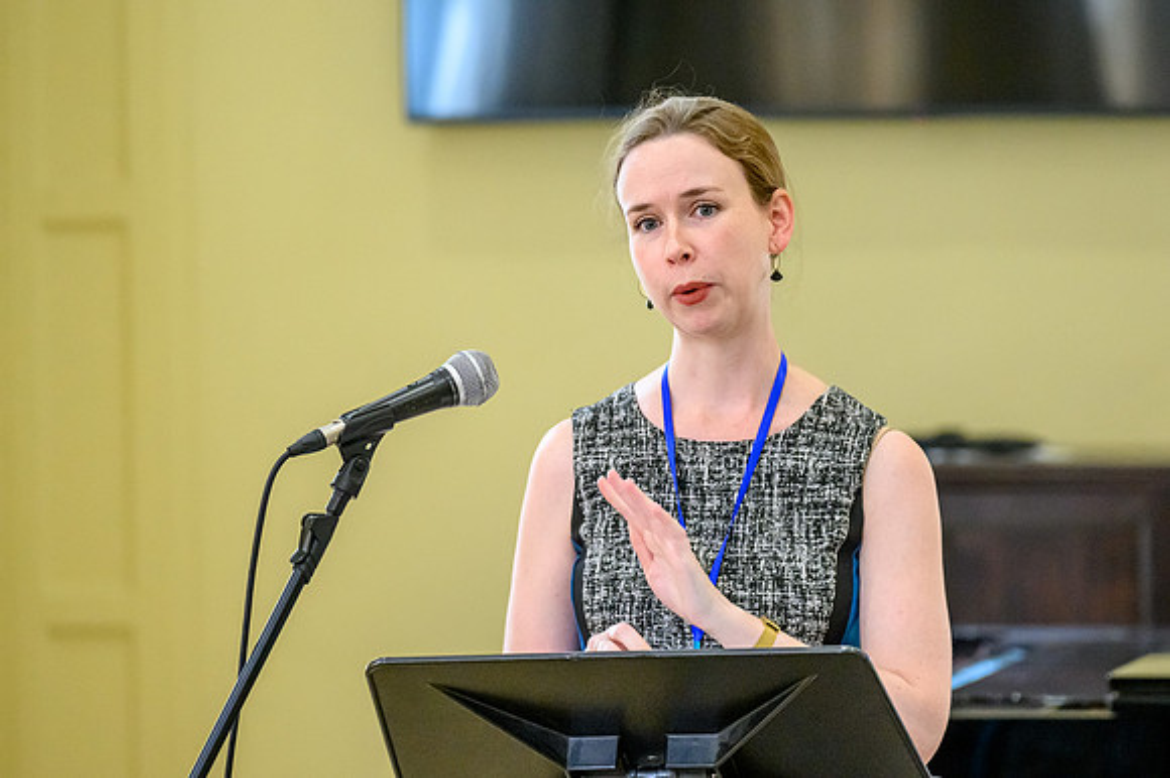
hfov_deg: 10.2
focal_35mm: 201
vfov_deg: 6.8
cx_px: 585
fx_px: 6545
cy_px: 389
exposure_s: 1/640
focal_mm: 133
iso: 4000
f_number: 2.8
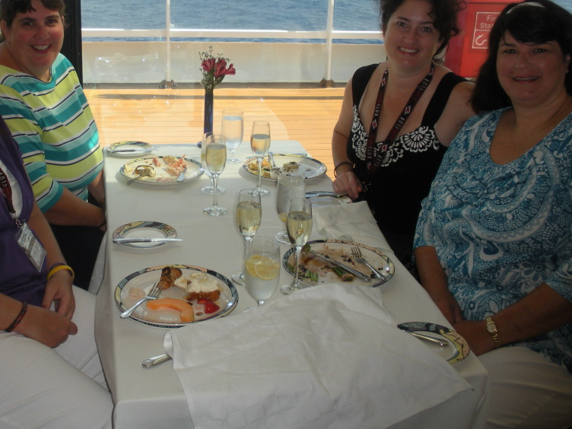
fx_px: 810
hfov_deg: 38.8
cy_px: 149
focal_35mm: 49
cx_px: 231
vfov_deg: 29.5
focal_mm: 6.3
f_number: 3.5
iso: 64
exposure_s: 1/195
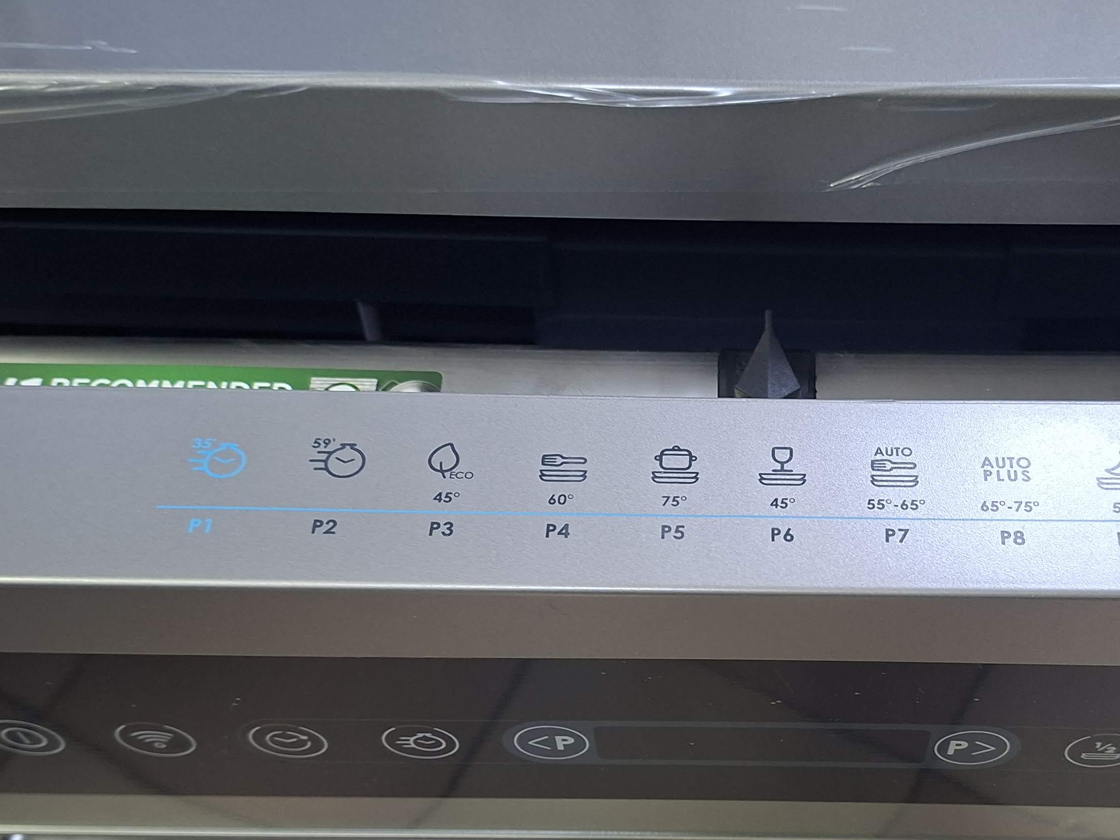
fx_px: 1327
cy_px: 601
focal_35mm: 41
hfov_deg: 45.1
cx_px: 745
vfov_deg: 34.6
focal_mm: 5.54
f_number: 1.8
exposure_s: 1/33
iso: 250
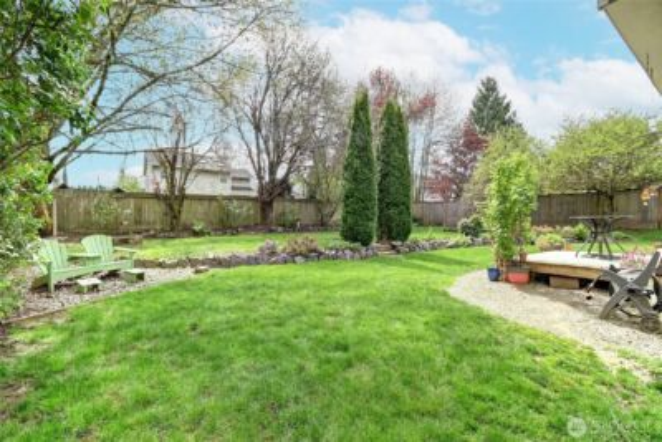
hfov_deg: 100.4
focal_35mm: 15
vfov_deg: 77.4
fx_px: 276
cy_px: 221
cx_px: 331
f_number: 11
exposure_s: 1/25
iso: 250
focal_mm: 10
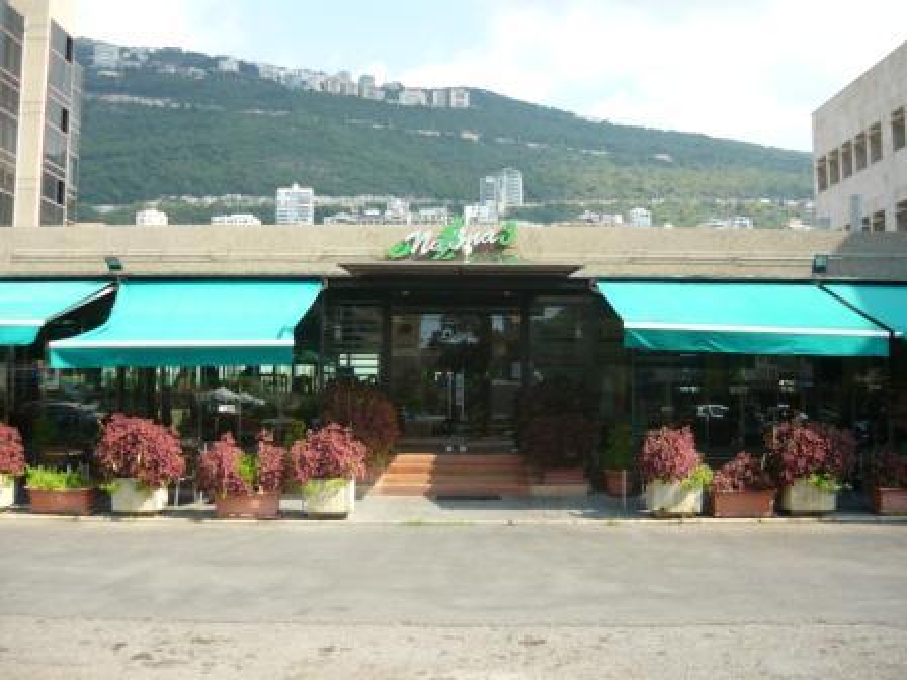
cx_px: 454
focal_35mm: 33
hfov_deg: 55.4
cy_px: 340
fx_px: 865
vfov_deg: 42.9
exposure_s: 1/500
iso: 100
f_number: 2.8
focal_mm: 5.5
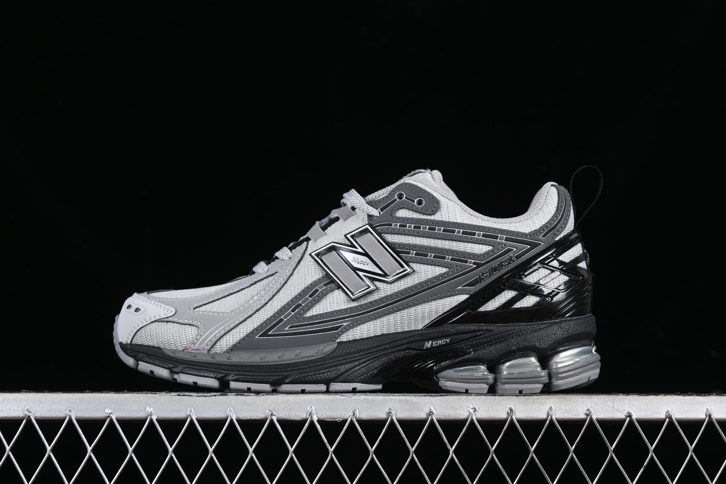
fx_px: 1512
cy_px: 242
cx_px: 363
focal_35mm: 75
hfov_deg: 27.0
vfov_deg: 18.2
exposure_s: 1/60
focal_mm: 50
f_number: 6.3
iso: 160
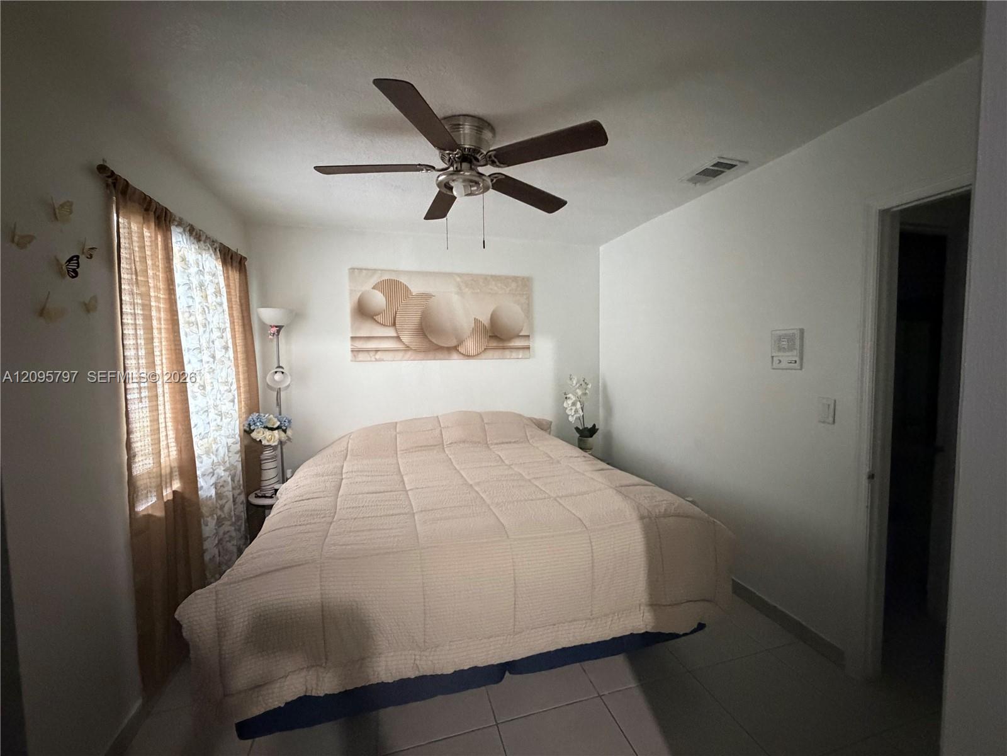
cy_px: 378
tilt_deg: -4.7
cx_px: 504
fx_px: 407
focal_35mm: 14
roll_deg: +1.0
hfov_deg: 102.1
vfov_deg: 85.7
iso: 1000
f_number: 2.2
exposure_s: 1/40
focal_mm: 2.22
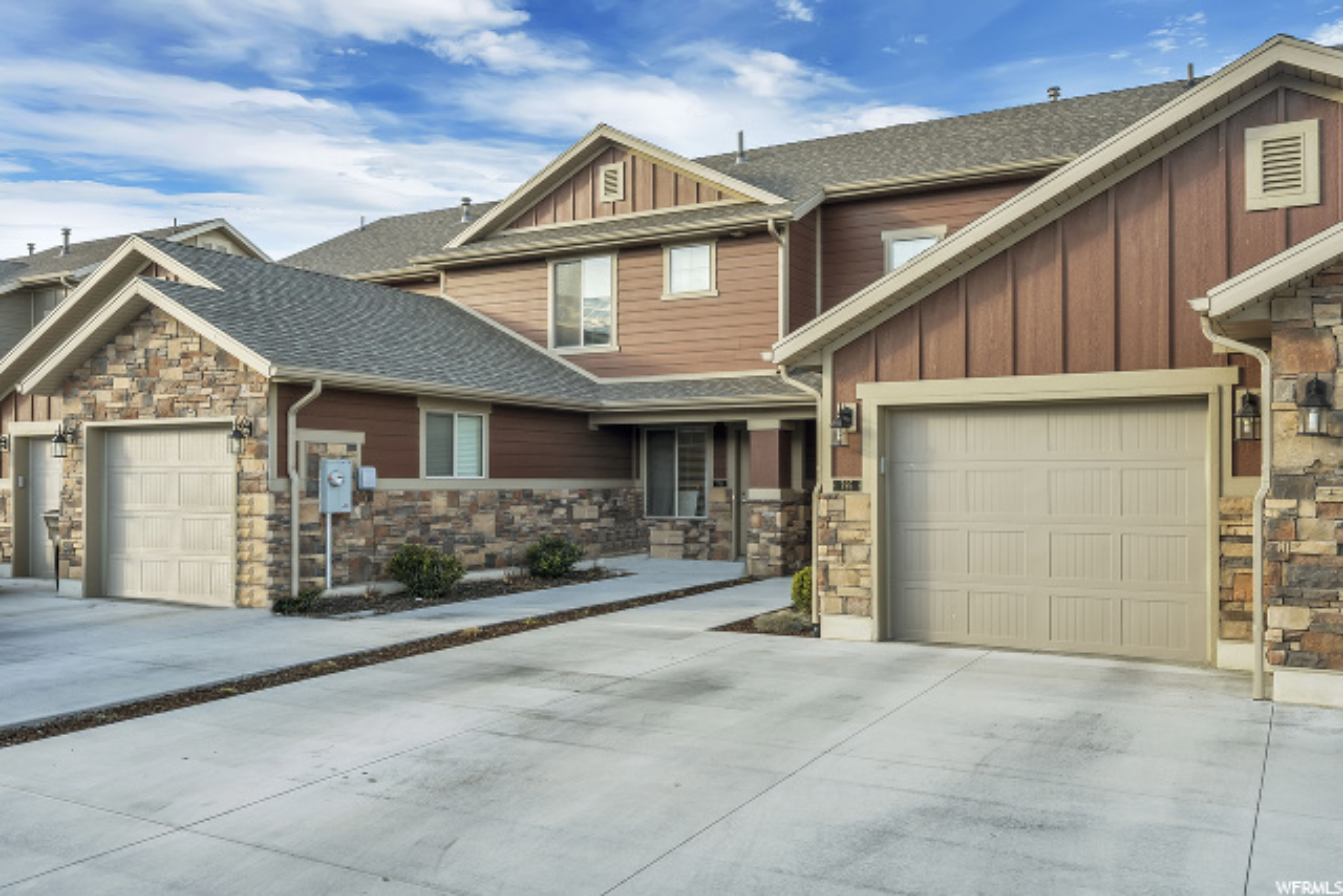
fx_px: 1082
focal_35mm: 29
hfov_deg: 63.6
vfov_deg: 45.0
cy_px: 448
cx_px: 672
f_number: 11
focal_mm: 29
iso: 200
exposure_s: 1/40
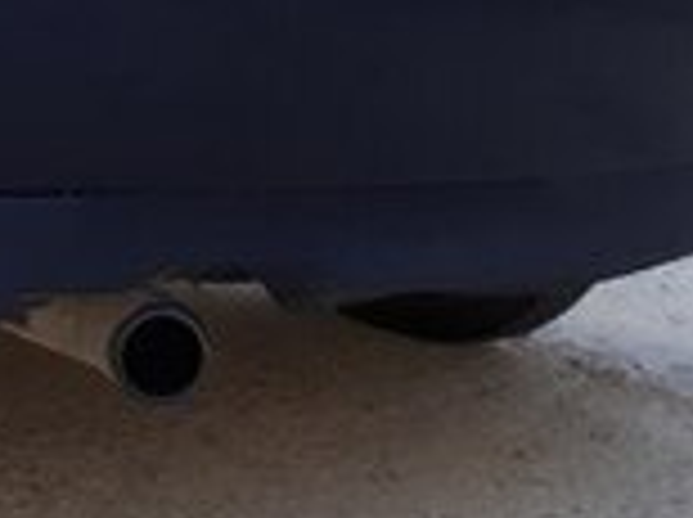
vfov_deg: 12.2
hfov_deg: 15.4
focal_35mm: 116
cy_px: -223
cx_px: -410
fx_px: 2319
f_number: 1.9
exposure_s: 1/33
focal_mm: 3.6
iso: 160
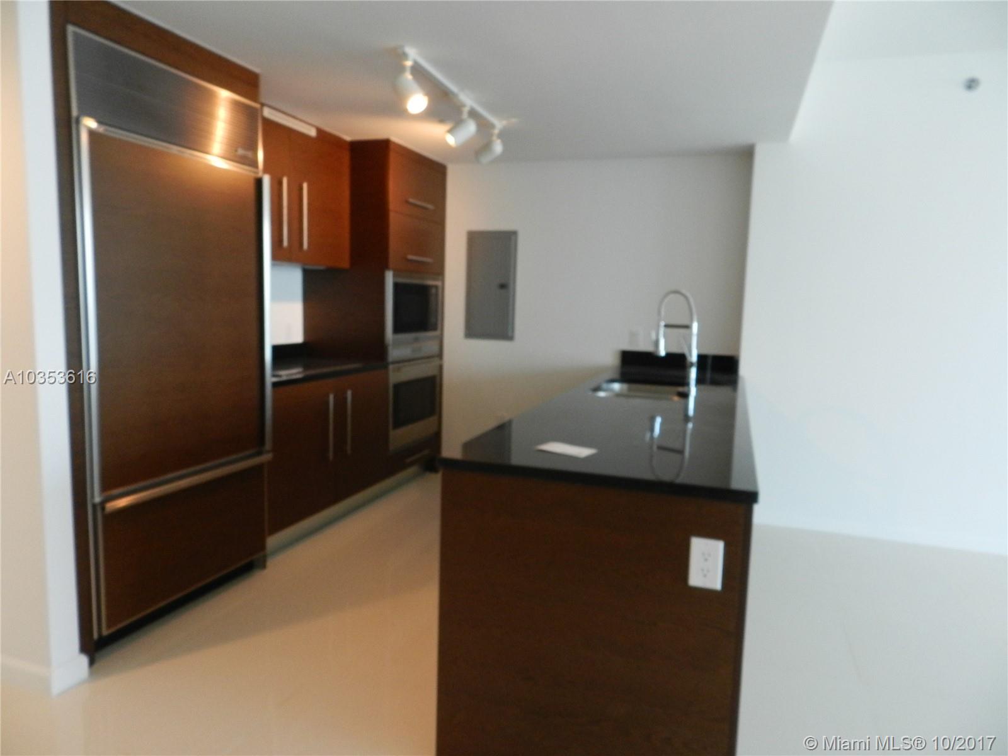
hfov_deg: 73.9
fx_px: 670
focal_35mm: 23
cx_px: 504
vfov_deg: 58.9
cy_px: 378
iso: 400
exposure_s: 1/30
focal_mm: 4
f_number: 3.4
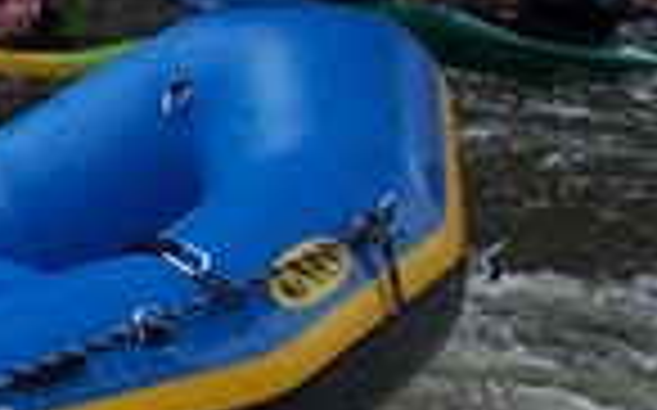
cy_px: 225
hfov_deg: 8.1
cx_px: -778
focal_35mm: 244
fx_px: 4366
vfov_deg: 5.4
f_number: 3
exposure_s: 1/350
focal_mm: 7
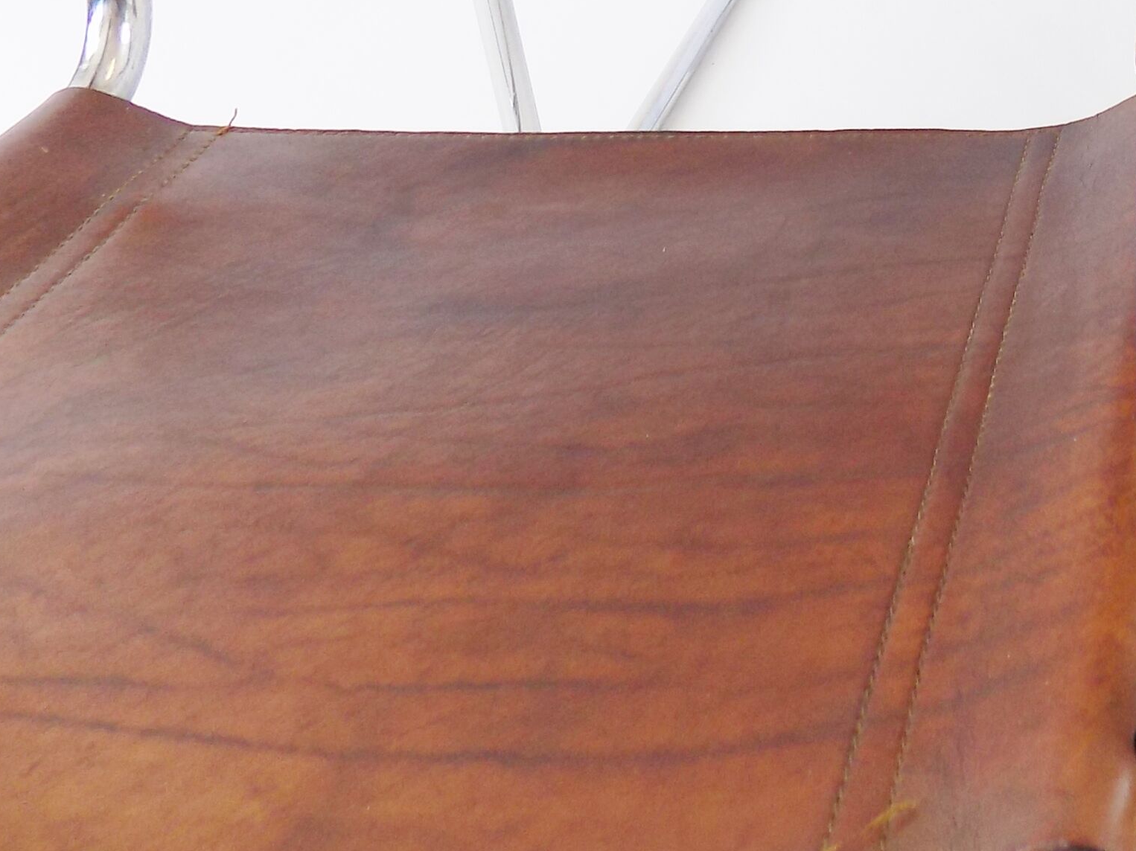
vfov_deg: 24.8
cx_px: 1289
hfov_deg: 30.7
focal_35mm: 55
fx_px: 1805
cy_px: -82
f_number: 3.1
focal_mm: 4
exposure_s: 1/30
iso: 80
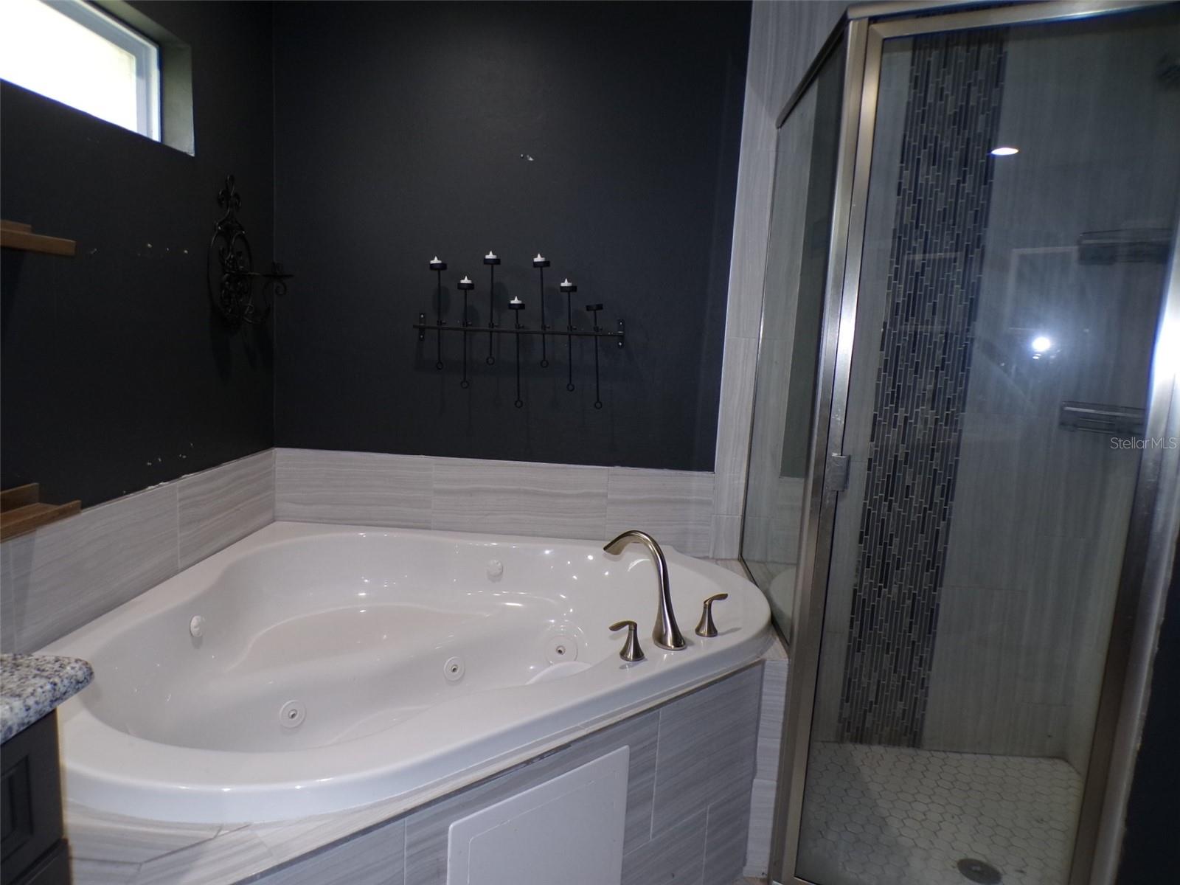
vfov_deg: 56.8
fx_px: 818
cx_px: 590
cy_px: 442
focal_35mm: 24
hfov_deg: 71.6
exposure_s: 1/34
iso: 200
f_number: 3
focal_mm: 4.3
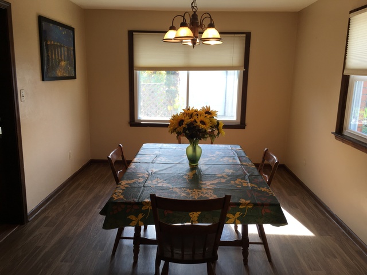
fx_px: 307
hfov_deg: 61.7
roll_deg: -1.1
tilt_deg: -12.0
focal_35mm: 29
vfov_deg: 48.2
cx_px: 184
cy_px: 138
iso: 25
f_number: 2.2
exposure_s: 1/60
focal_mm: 4.15
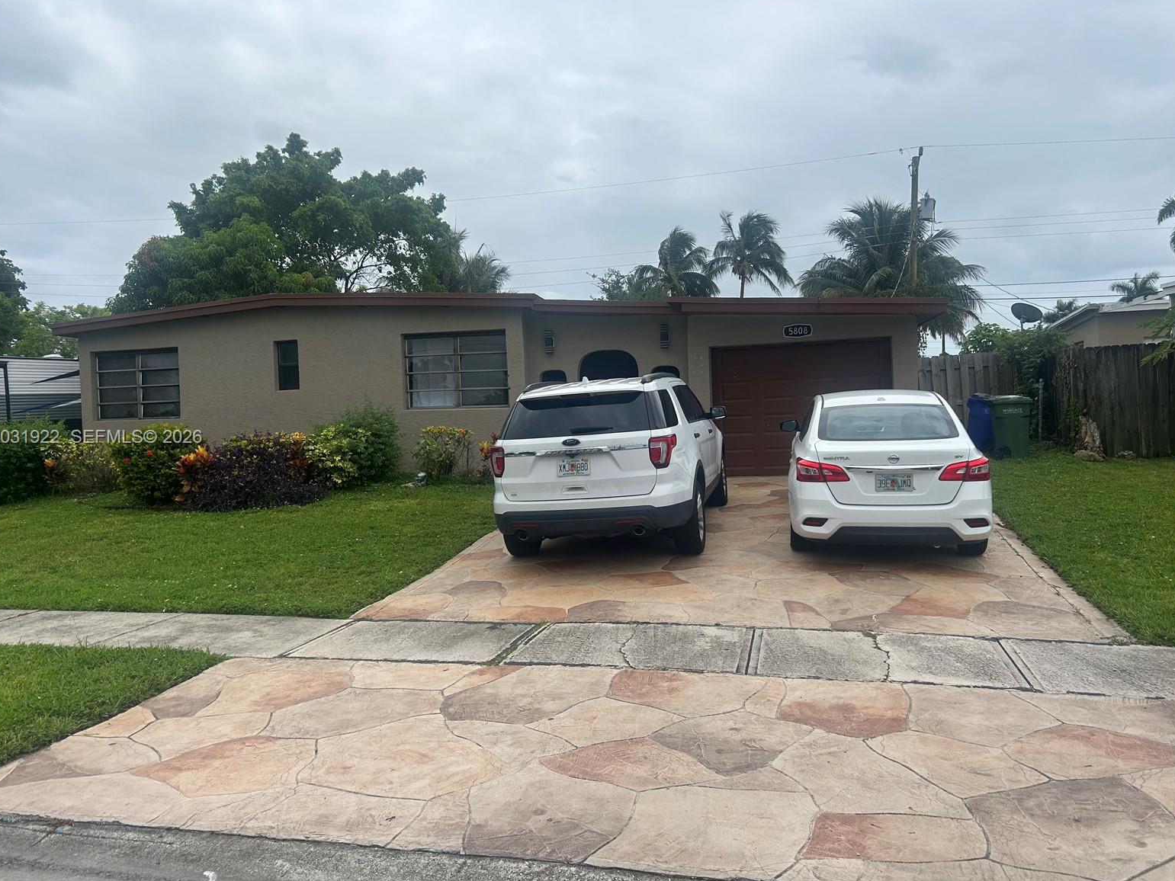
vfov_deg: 51.4
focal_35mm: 27
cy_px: 438
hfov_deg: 65.3
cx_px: 575
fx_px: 917
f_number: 1.5
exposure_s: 1/6211
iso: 50
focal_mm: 5.7
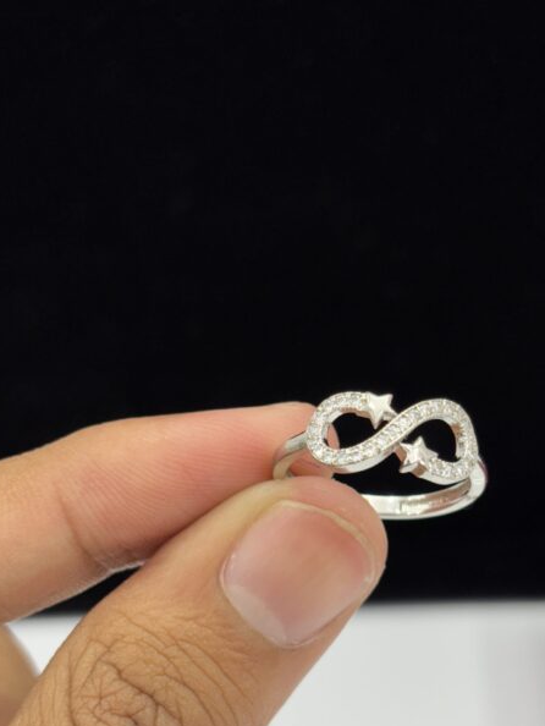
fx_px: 1468
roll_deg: +3.1
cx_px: 356
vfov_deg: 27.7
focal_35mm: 70
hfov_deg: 21.0
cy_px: 420
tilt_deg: -31.4
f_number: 1.6
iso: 32
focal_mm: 5.96
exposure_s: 1/100
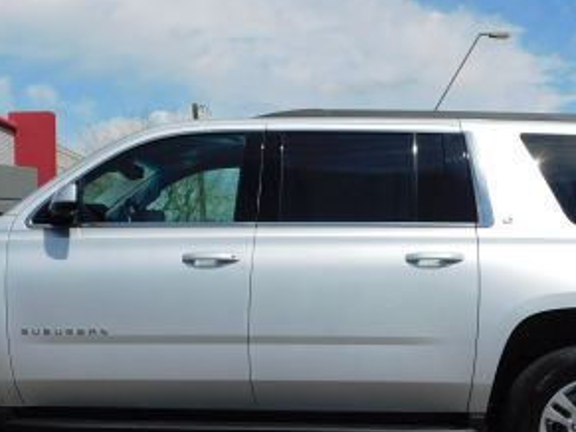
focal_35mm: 66
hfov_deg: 29.4
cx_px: 307
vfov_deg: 22.0
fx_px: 1098
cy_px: 339
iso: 125
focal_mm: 5.3
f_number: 6.4
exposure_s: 1/640
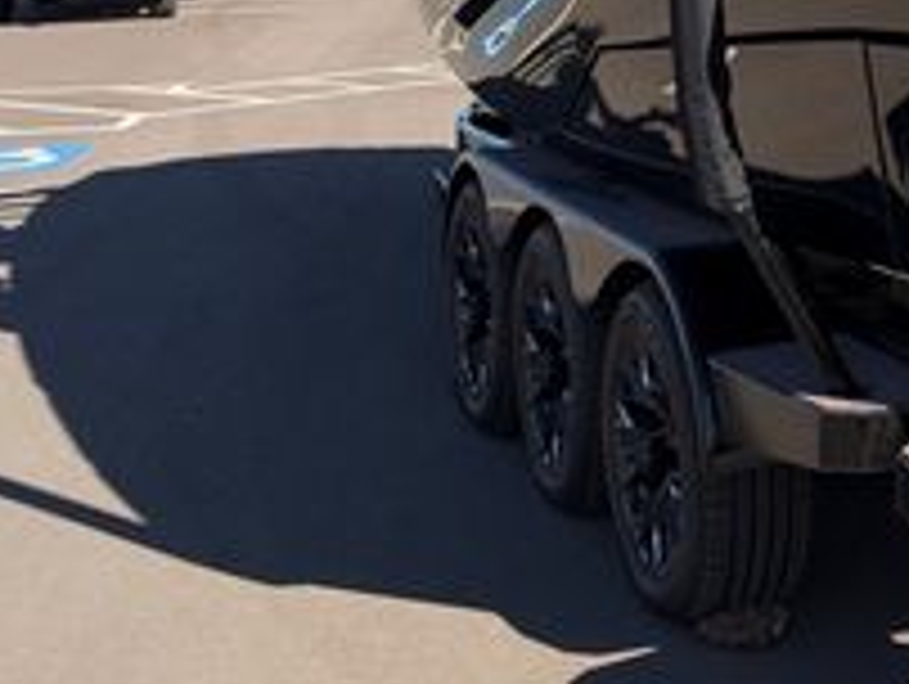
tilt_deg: +0.5
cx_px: 1174
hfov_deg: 22.9
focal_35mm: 76
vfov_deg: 18.5
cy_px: -108
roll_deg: -0.3
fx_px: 1998
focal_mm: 6.93
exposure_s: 1/2208
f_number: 1.8
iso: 64
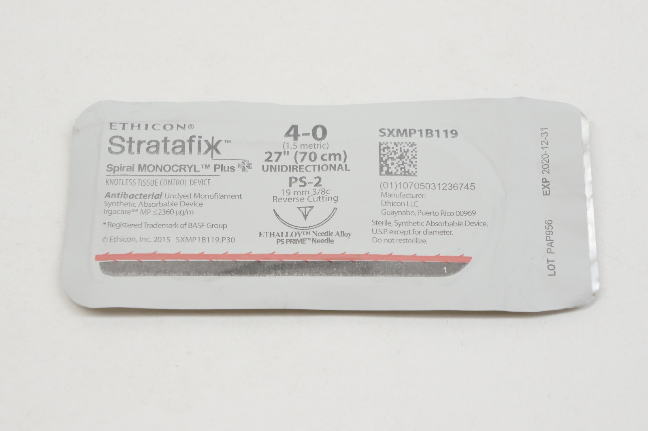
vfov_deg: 17.8
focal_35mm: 76
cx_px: 324
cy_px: 216
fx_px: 1375
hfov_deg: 26.5
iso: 400
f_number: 6.3
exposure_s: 1/80
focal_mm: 51
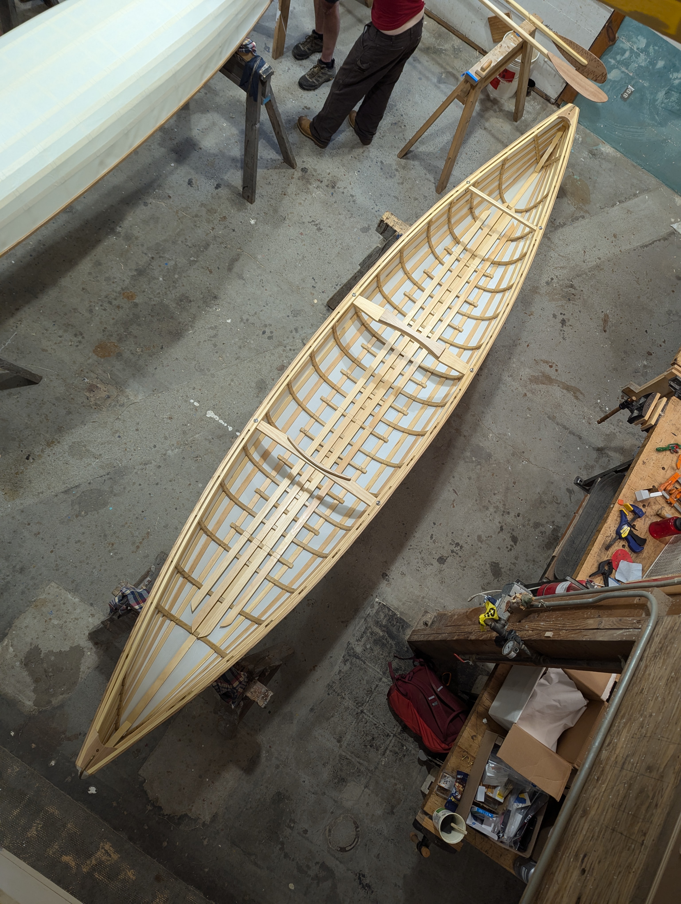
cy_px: 452
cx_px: 340
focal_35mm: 24
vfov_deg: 71.5
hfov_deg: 56.9
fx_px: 628
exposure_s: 1/120
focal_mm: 6.81
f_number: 1.85
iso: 81
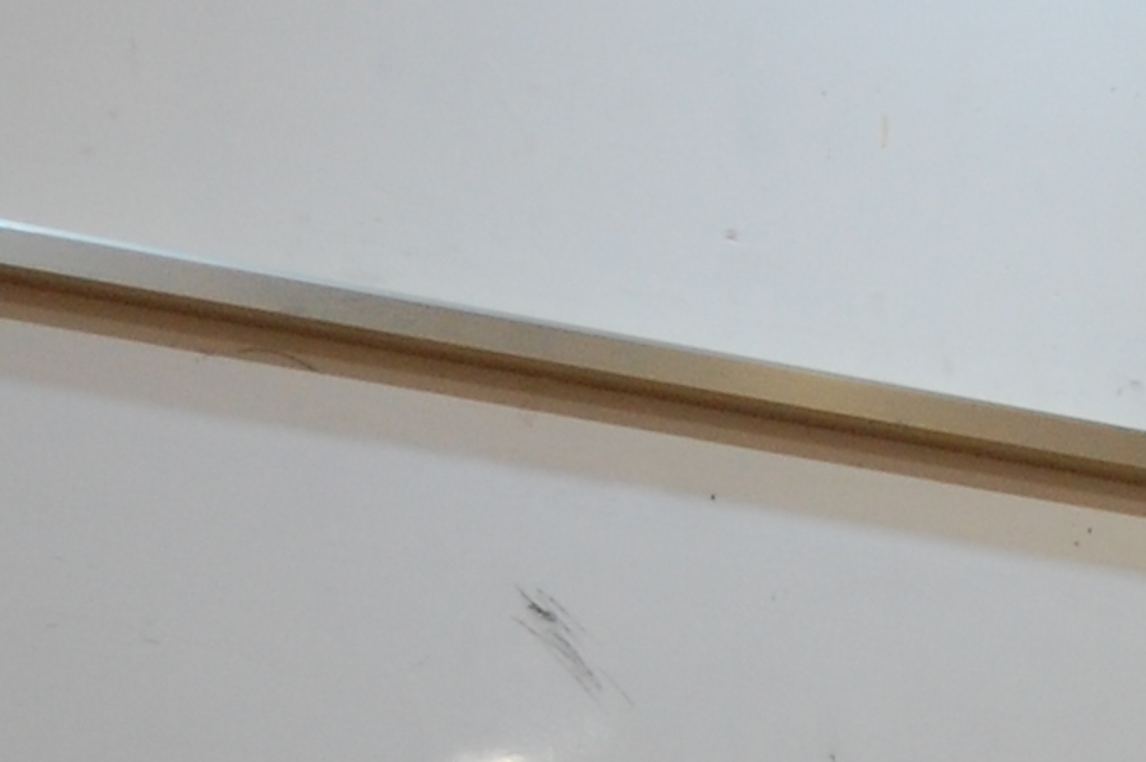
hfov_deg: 7.5
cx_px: 2184
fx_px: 8429
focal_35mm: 265
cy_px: 1056
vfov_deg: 5.1
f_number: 5
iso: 800
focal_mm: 40
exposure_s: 1/30
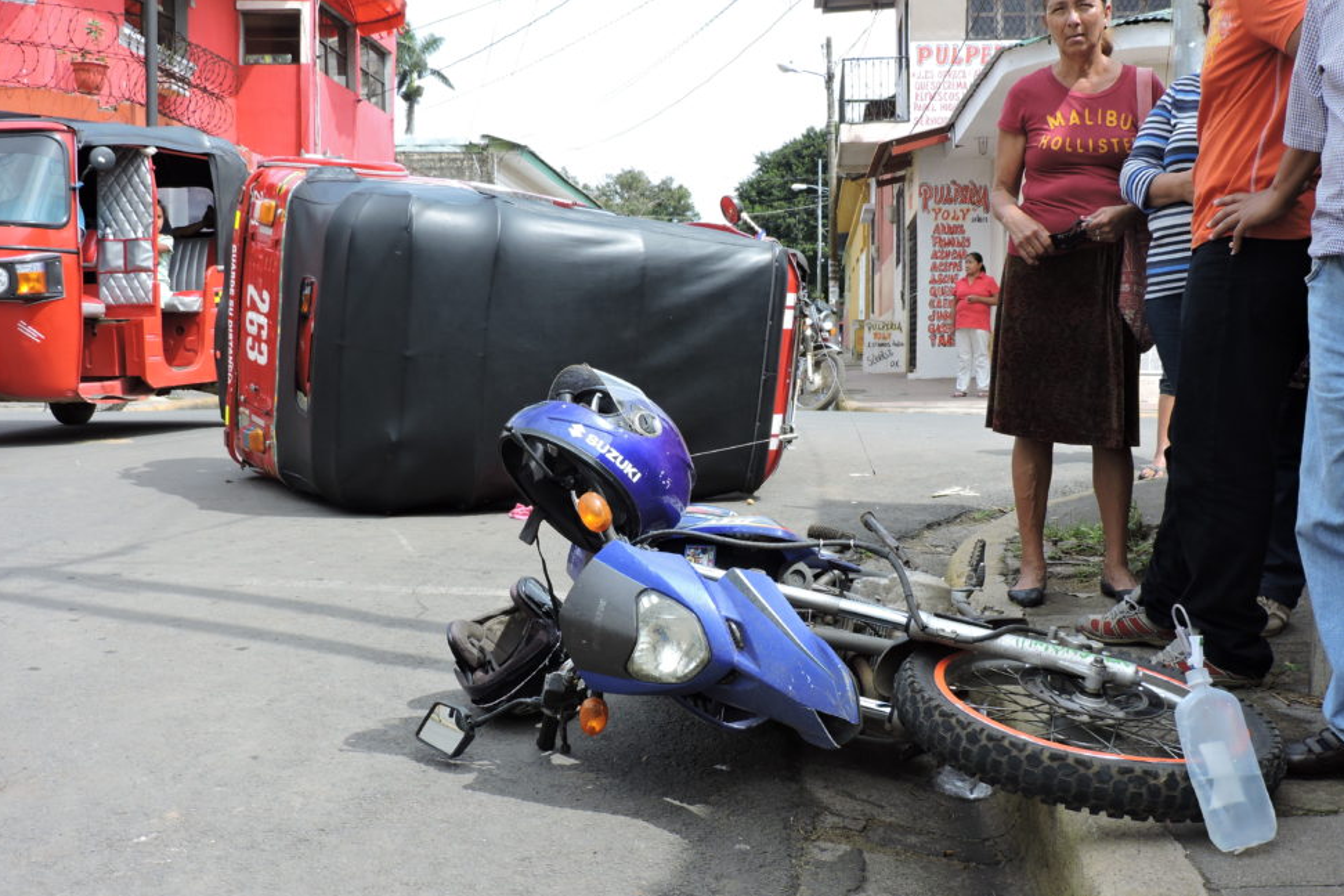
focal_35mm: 46
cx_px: 655
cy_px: 495
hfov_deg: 42.7
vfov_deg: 29.2
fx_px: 1717
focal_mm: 7.7
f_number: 3.4
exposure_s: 1/400
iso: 100
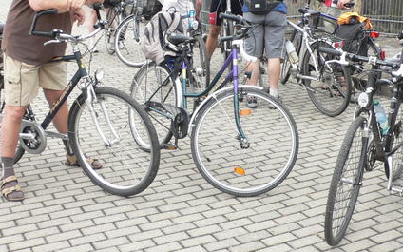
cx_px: 257
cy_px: 47
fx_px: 615
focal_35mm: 56
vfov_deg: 22.8
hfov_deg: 36.0
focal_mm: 4.6
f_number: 4
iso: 100
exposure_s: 1/125
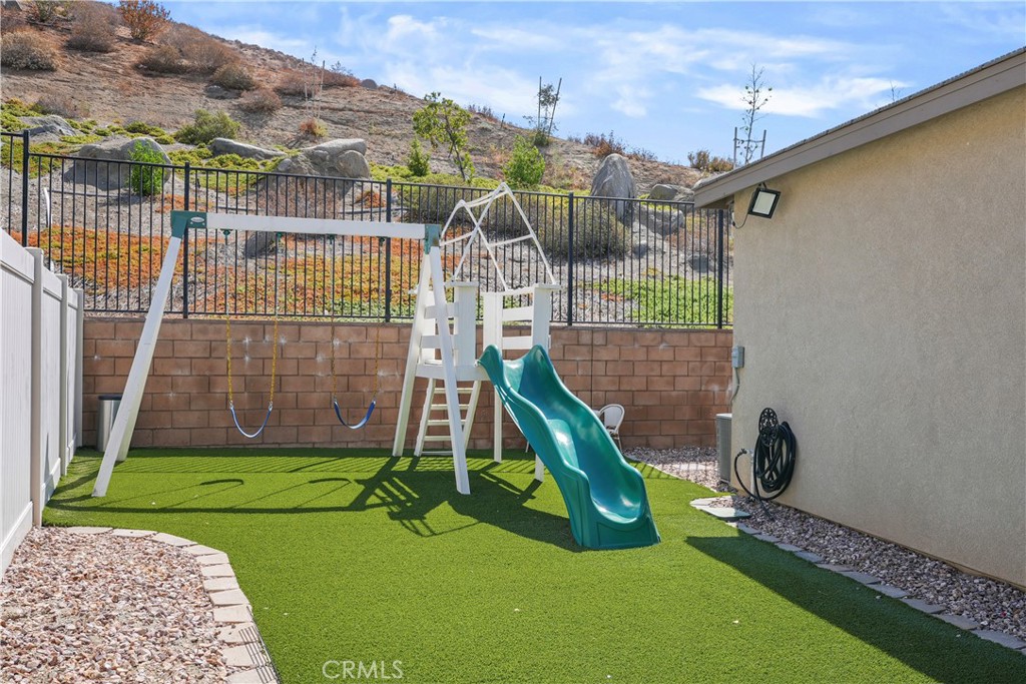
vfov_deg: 44.3
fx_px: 841
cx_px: 513
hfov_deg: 62.8
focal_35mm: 30
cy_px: 342
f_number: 7.1
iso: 40
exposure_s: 1/125
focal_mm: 29.5
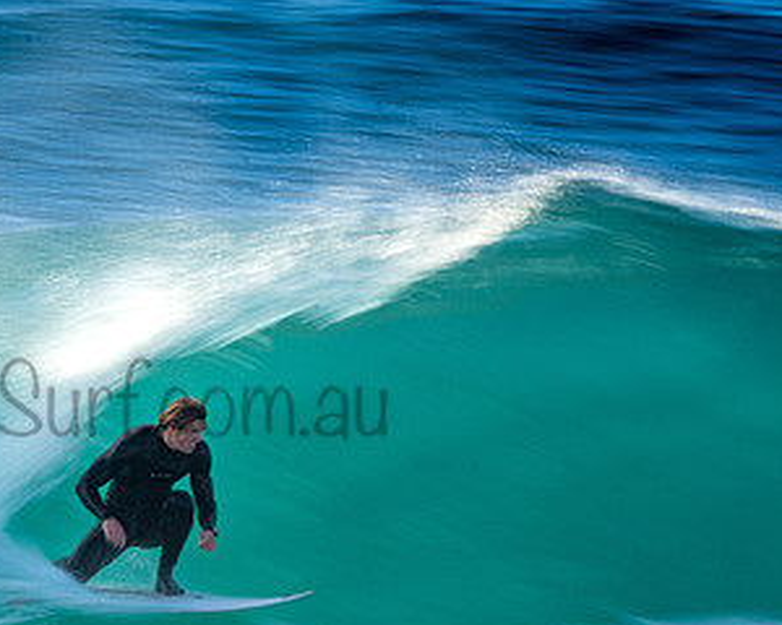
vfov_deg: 1.1
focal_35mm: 1362
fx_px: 31522
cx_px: 112
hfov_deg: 1.4
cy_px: 376
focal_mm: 500
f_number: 22
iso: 100
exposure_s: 1/25
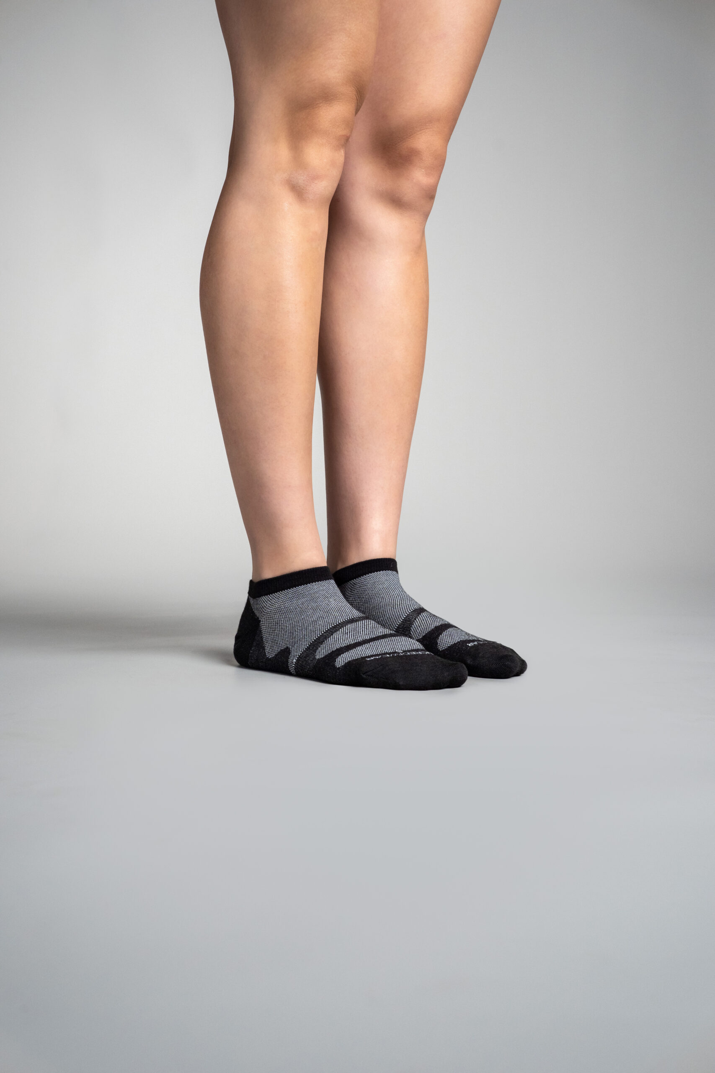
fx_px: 1489
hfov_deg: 27.0
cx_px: 358
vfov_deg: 39.6
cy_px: 536
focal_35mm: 50
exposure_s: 1/160
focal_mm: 50
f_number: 7.1
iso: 1250
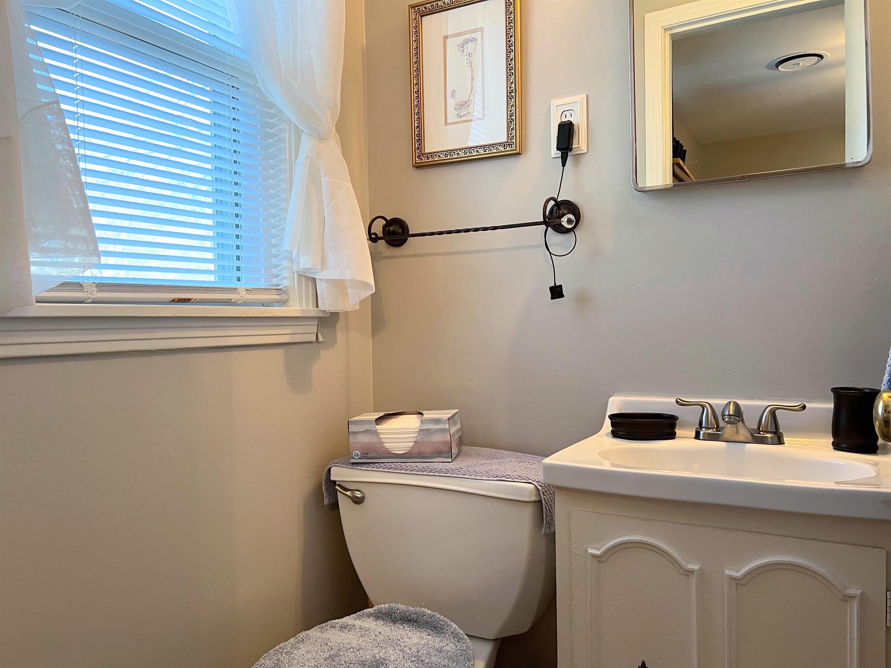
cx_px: 446
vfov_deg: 53.1
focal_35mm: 26
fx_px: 669
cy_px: 334
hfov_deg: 67.3
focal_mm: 5.7
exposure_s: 1/60
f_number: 1.5
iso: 125
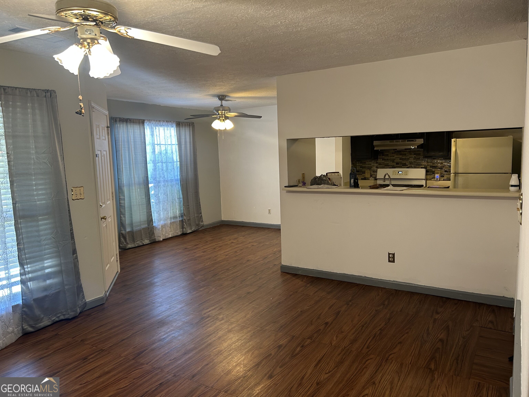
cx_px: 264
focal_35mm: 26
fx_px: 397
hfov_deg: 67.3
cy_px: 198
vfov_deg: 53.1
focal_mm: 5.7
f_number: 1.5
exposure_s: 1/60
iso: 125
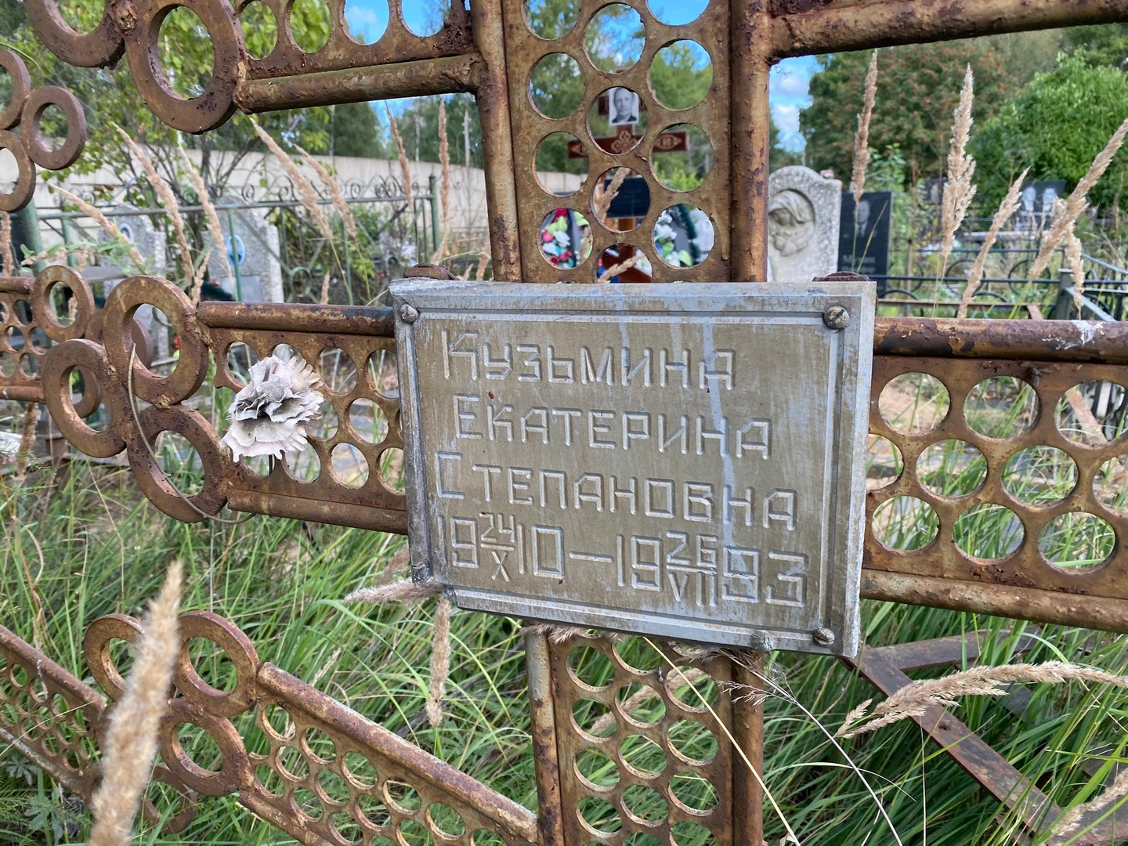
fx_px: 847
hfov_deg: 67.3
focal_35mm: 26
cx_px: 564
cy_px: 423
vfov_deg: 53.1
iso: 32
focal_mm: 4.25
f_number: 1.8
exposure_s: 1/431
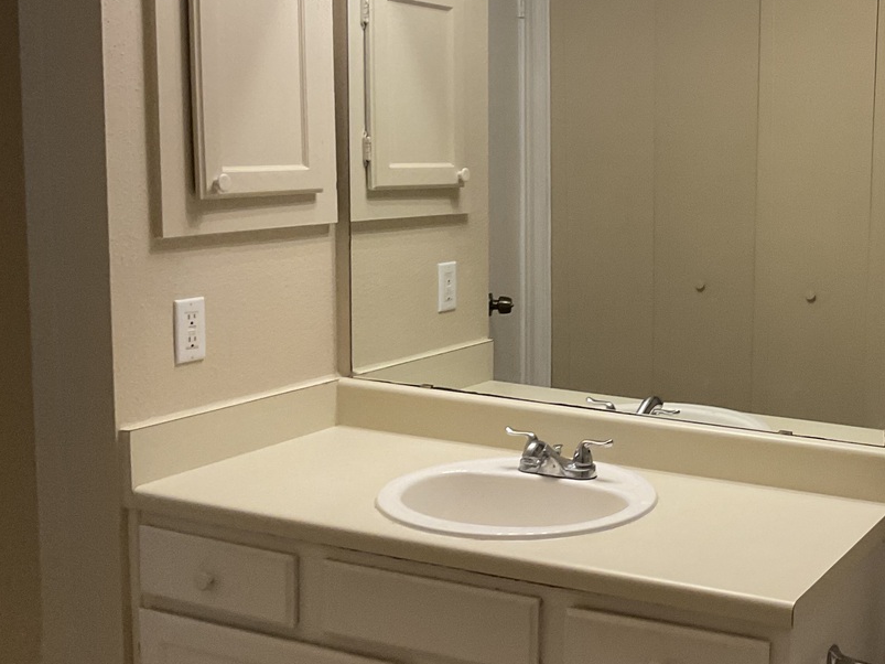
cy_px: 332
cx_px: 780
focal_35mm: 52
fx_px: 1329
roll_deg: -2.0
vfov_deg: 28.0
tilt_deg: -7.4
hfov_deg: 34.9
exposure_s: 1/60
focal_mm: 3
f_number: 1.8
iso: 125
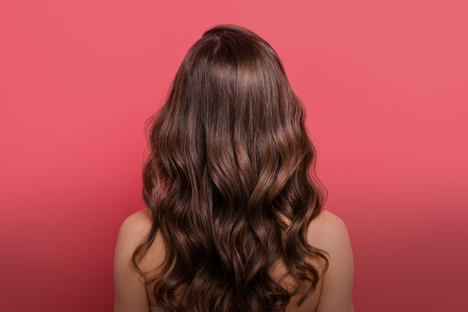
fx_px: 1105
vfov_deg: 16.1
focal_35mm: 85
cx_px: 234
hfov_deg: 23.9
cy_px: 156
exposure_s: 1/160
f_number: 7.1
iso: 100
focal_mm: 85
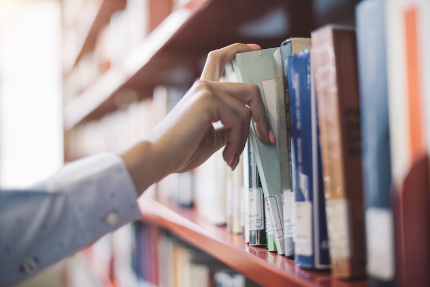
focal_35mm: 50
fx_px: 597
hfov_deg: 39.6
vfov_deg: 27.0
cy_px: 144
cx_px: 215
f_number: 1.8
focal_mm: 50
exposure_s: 1/125
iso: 250
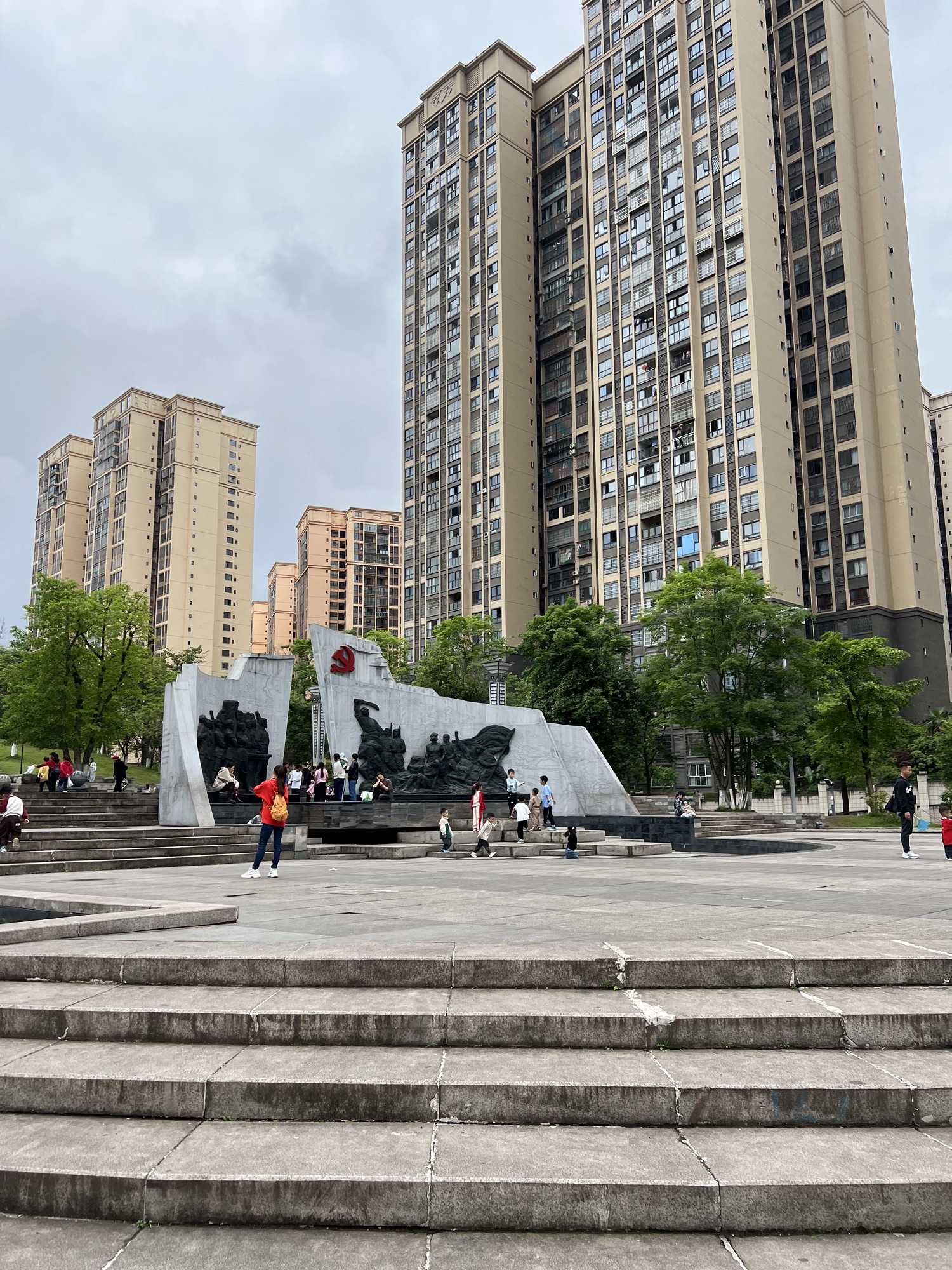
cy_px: 635
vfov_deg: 67.3
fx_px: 953
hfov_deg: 53.1
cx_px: 476
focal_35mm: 26
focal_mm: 5.7
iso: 50
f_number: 1.5
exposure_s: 1/2165
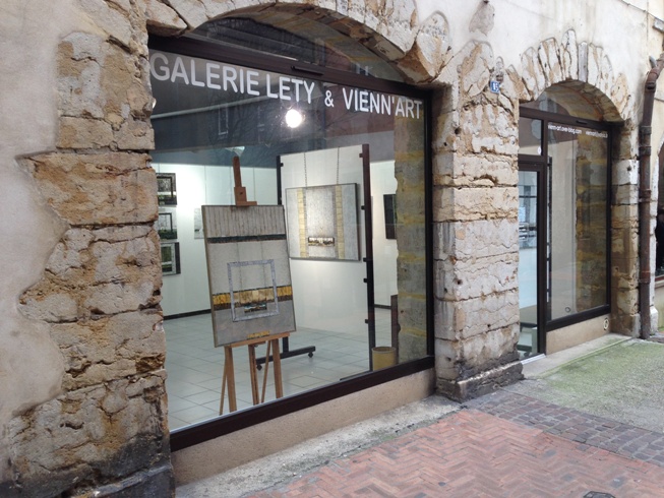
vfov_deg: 43.0
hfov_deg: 55.3
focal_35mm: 33
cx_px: 332
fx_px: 633
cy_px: 249
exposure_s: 1/50
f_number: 2.4
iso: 50
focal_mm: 4.12
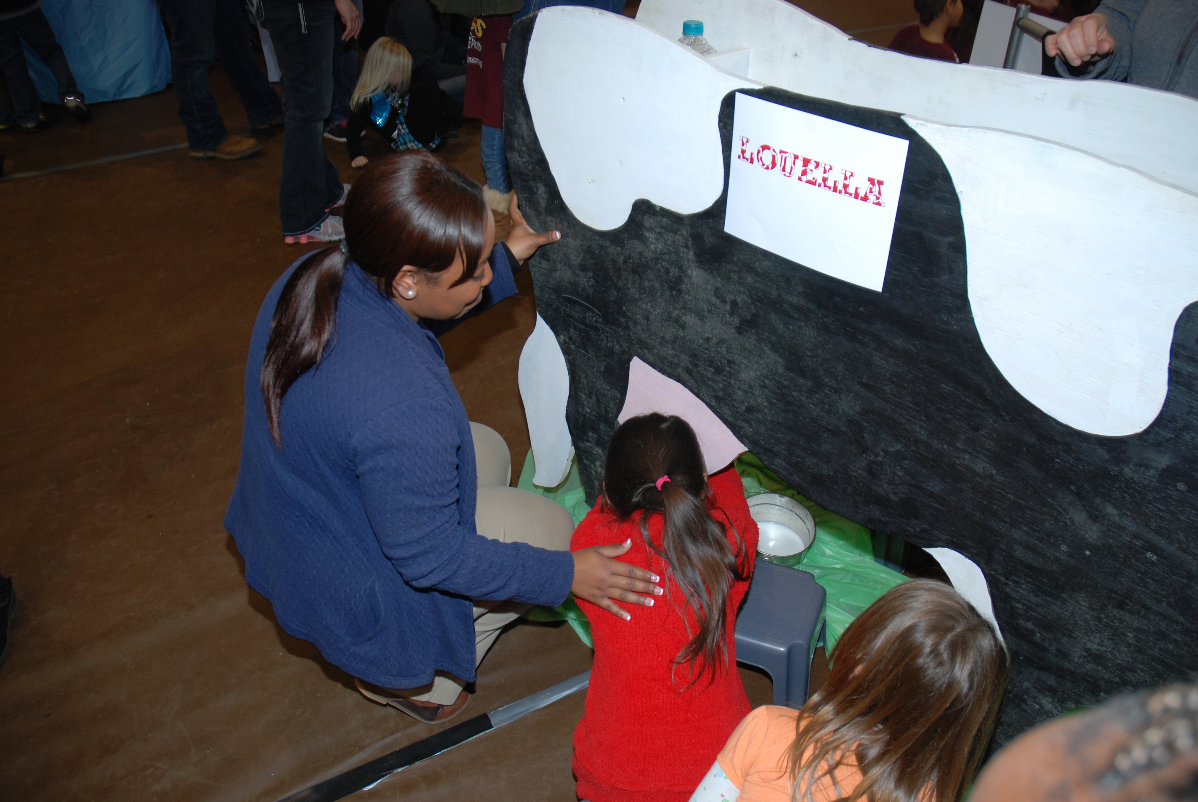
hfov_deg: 51.2
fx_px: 1249
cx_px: 599
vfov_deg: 35.6
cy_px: 401
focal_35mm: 38
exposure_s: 1/60
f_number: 5
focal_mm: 25
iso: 200
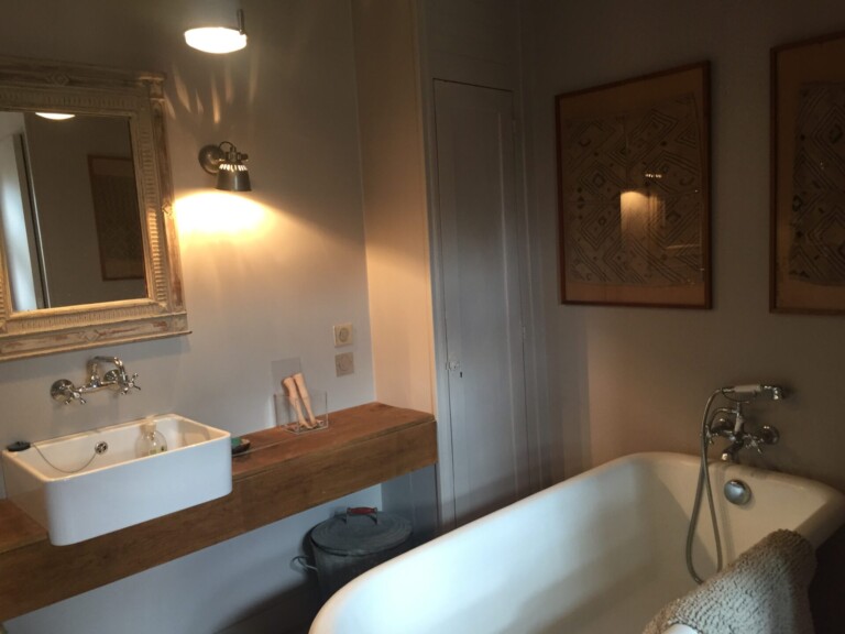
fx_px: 708
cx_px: 422
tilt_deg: -7.0
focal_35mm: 29
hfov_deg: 61.7
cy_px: 317
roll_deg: +2.8
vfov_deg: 48.2
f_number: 2.2
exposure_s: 1/33
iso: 160
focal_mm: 4.15
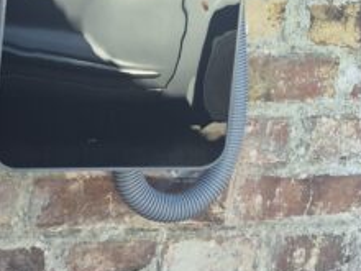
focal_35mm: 107
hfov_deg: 17.8
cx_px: 392
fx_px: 1116
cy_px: -100
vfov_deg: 13.3
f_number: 1.8
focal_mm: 5.4
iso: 25
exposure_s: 1/121
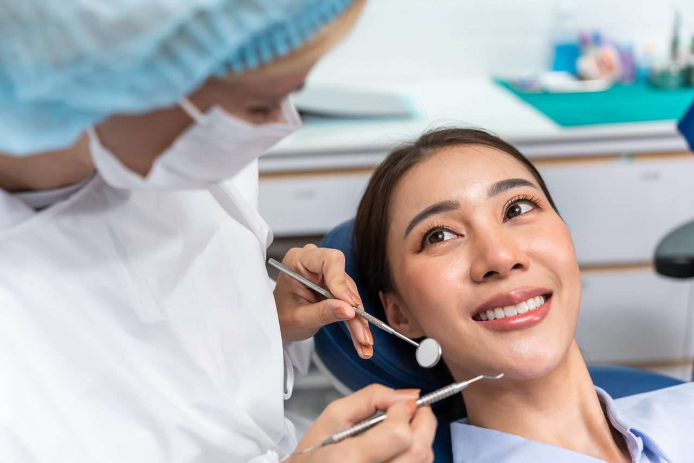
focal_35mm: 41
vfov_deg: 32.6
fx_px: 790
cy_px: 232
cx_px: 347
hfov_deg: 47.4
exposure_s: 1/320
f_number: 2.8
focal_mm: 41
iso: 640
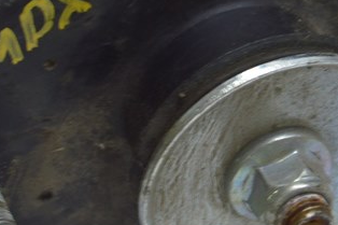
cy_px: 18
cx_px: 268
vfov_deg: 5.1
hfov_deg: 7.7
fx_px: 2521
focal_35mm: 269
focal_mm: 55
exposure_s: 1/20
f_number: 5.6
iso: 400
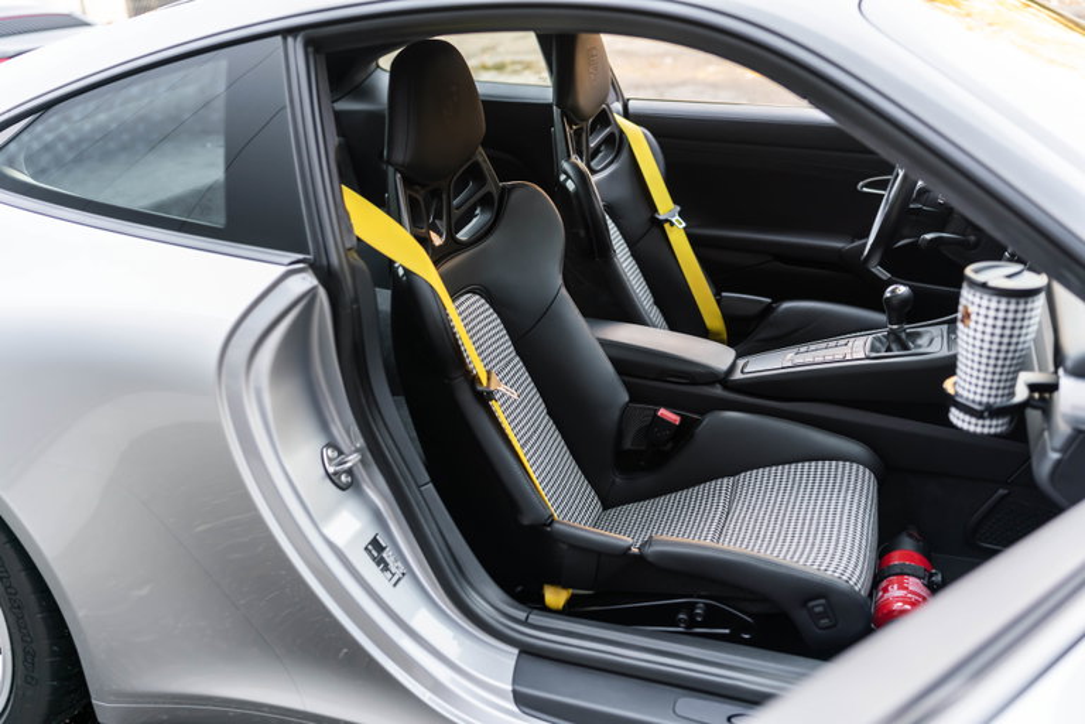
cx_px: 542
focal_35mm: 35
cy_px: 362
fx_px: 1055
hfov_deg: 54.4
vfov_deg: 37.9
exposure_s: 1/100
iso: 1000
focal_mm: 35
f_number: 2.2
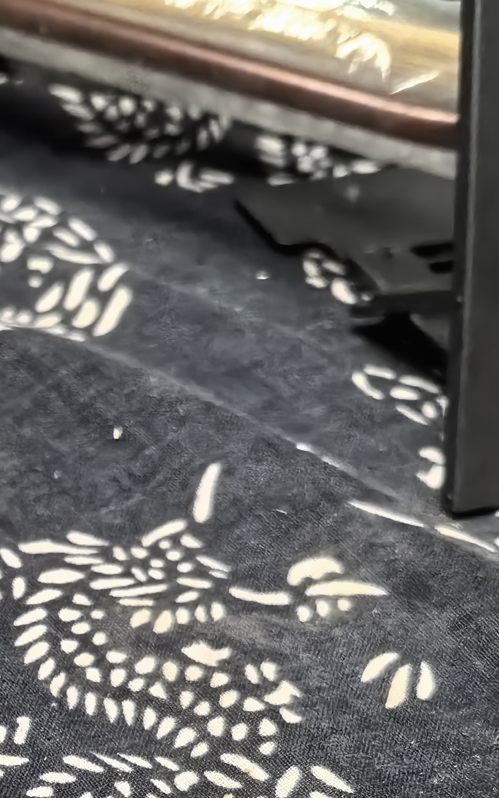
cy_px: 823
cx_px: -199
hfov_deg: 17.8
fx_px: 1458
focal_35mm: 67
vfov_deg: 28.5
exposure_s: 1/100
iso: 1000
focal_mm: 5.75
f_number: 2
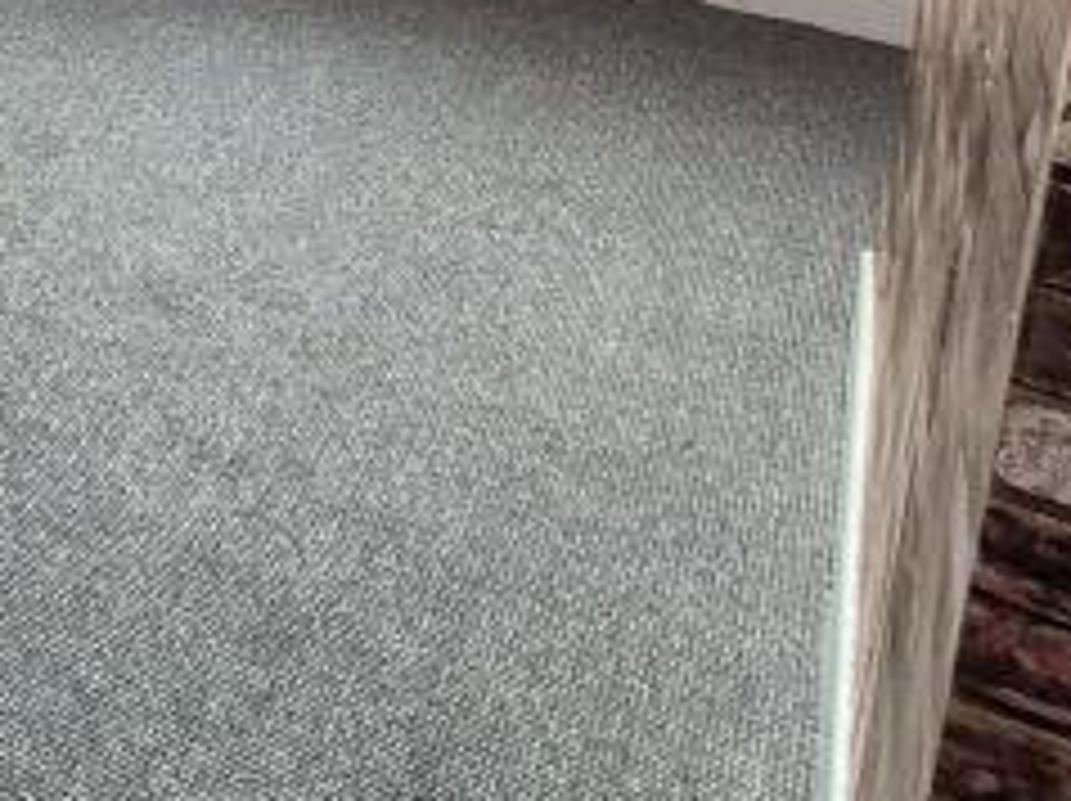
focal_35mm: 56
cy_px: -418
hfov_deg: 25.5
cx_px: -554
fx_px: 1731
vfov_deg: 21.6
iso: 250
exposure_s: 1/50
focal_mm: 1.74
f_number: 2.2
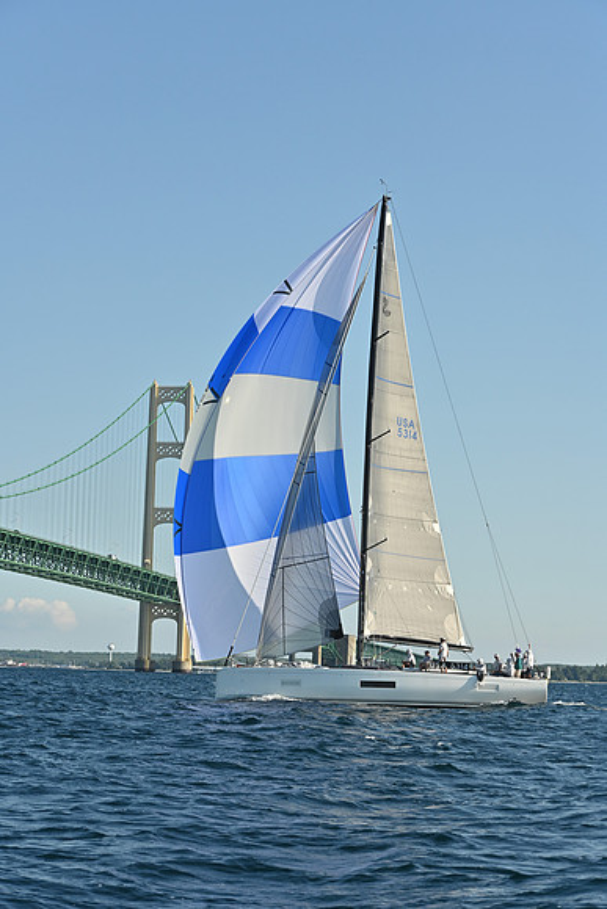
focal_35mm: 95
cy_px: 454
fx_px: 2401
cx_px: 304
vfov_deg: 21.5
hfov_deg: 14.4
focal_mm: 95
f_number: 8
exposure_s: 1/1600
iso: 320
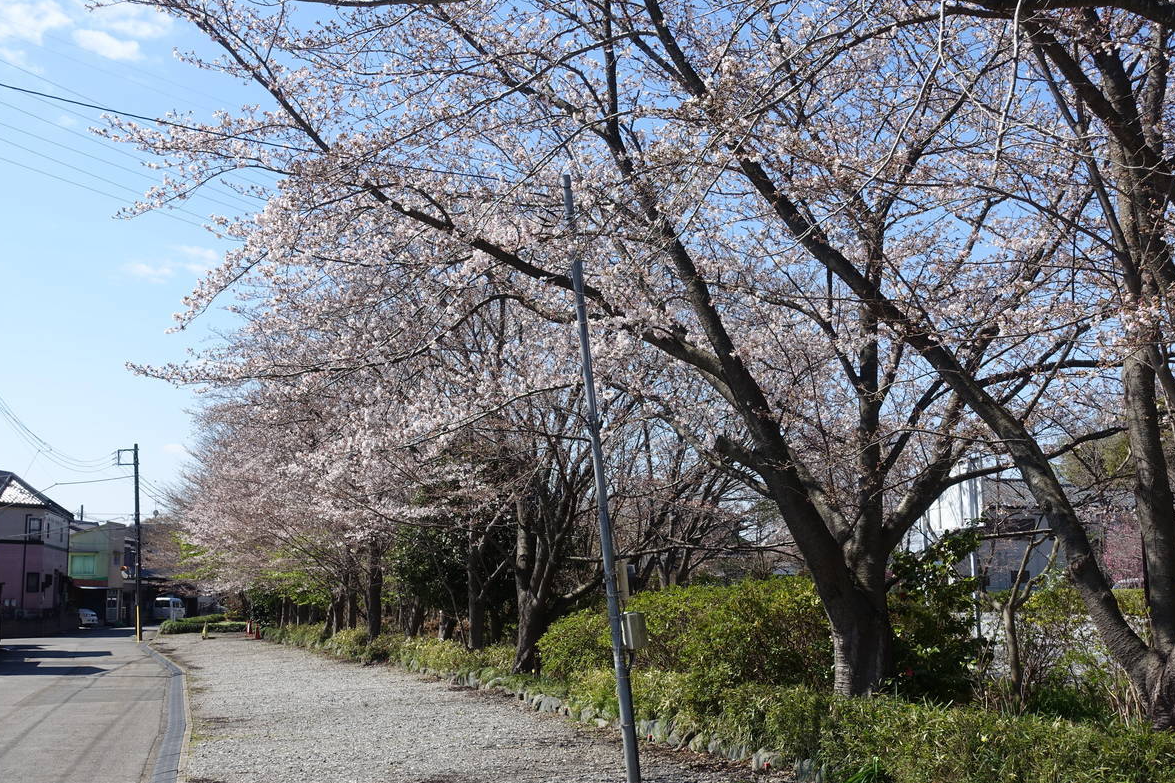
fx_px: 1566
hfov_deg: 41.1
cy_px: 390
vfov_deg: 28.1
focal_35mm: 48
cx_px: 588
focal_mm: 17.06
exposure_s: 1/400
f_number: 5.6
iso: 125
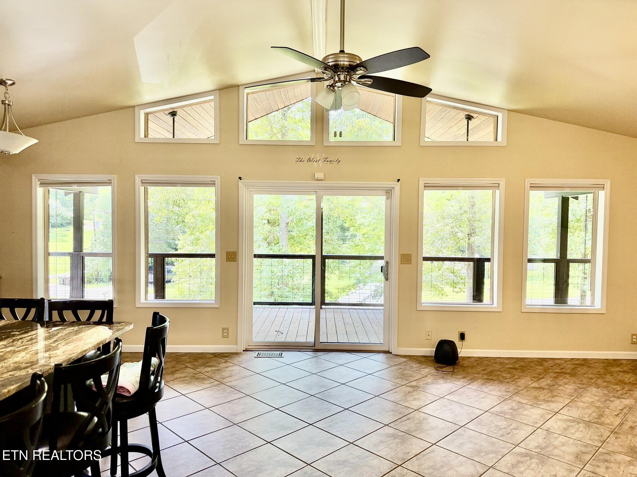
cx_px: 318
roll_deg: +0.0
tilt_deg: -2.1
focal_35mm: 24
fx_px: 442
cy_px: 238
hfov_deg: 71.6
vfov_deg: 56.8
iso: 125
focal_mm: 6.76
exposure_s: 1/170
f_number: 1.78
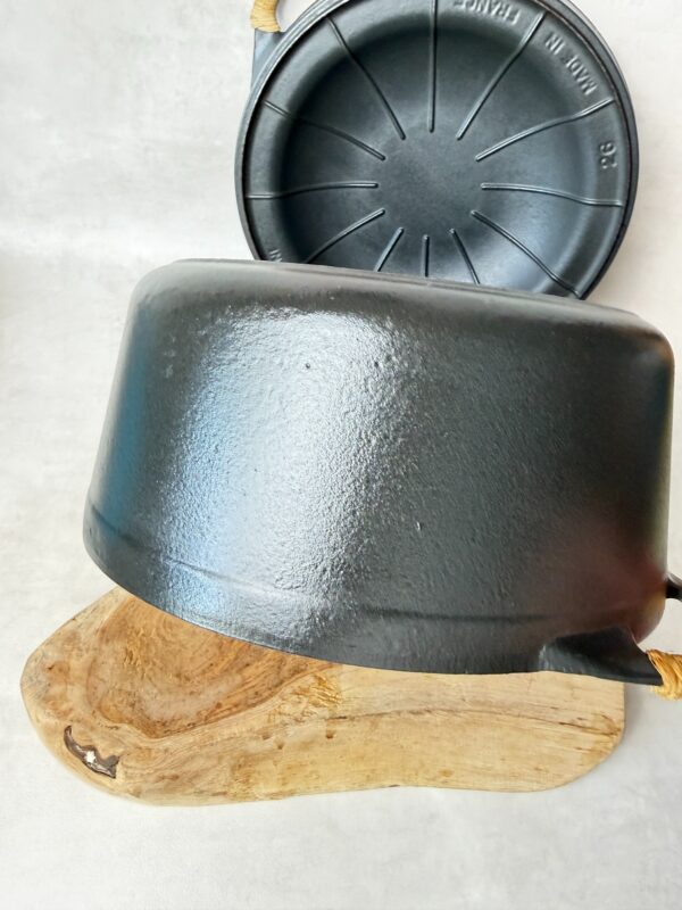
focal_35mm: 24
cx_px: 341
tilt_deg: -58.0
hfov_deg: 56.8
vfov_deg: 71.6
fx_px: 630
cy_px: 455
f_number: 2.2
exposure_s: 1/50
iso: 320
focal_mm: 2.22
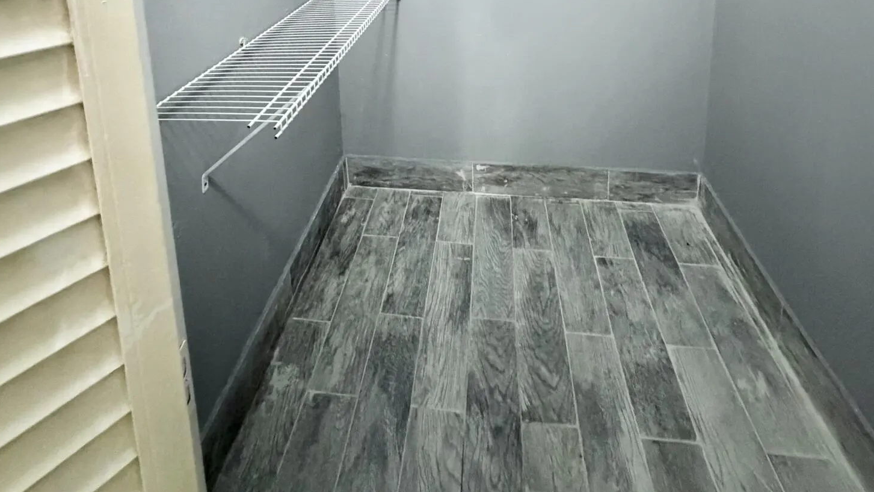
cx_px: 435
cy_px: -40
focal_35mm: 21
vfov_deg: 42.8
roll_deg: +1.6
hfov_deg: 83.8
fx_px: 487
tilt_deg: -8.7
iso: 1250
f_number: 2.2
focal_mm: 2.22
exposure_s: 1/60
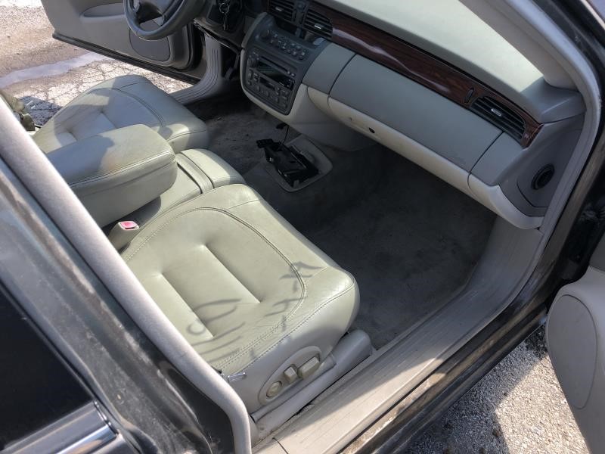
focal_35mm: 28
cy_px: 227
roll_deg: +0.6
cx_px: 302
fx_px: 489
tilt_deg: -42.2
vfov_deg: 49.7
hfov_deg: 63.4
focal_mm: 3.99
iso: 20
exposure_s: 1/274
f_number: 1.8
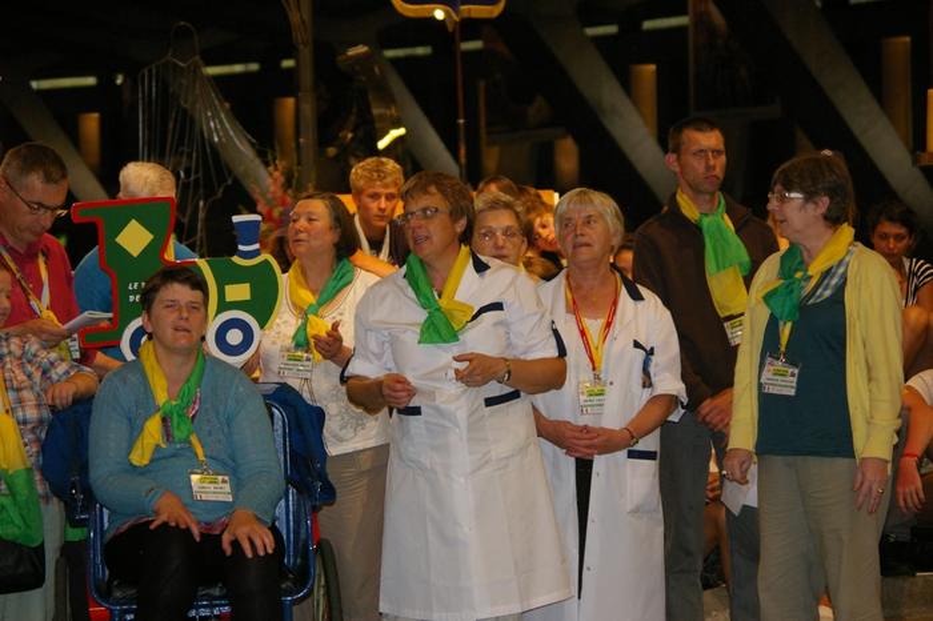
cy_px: 310
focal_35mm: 120
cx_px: 466
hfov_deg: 17.1
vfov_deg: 11.4
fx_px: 3108
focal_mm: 80
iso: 800
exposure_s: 1/90
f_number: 5.6
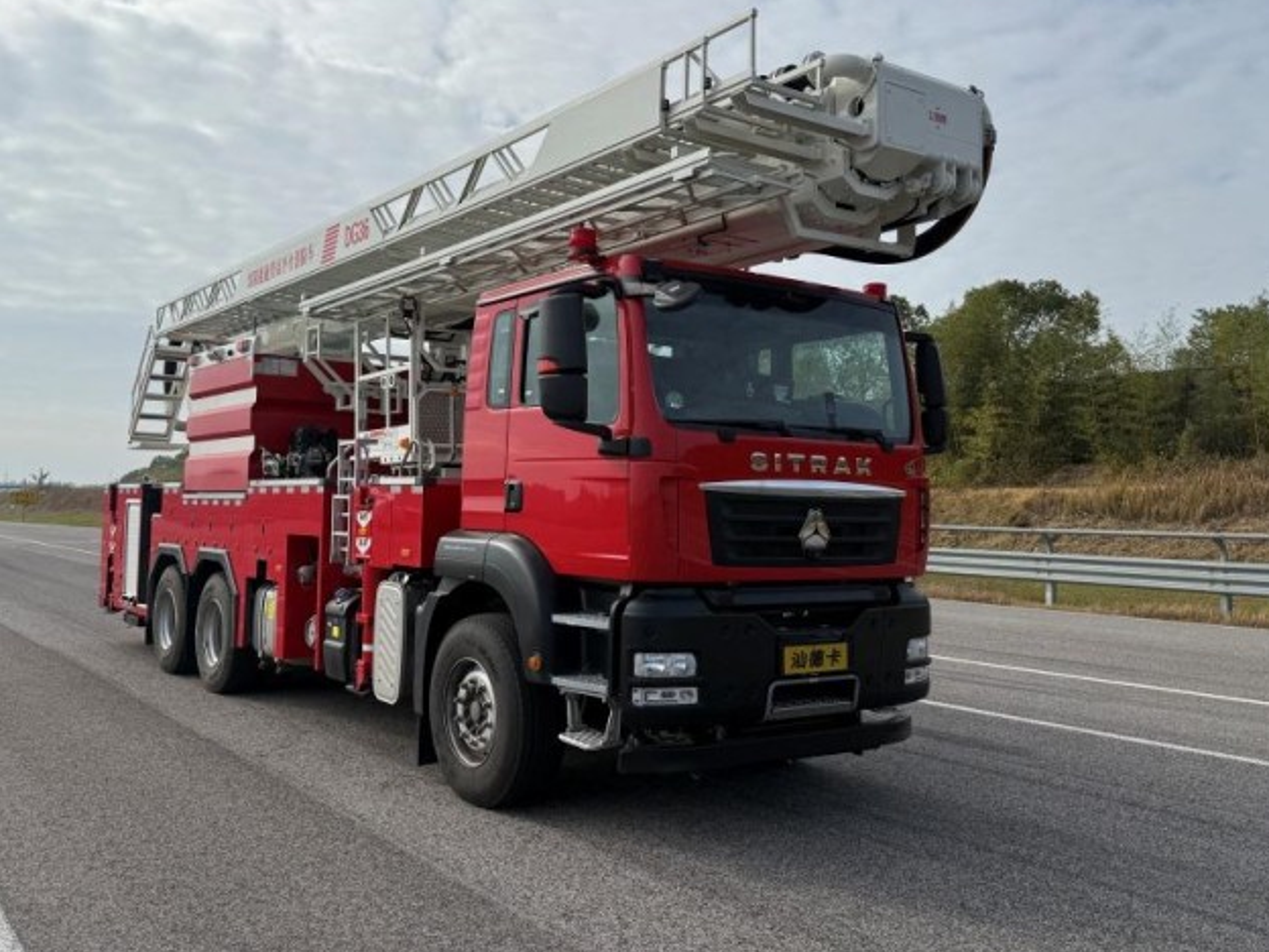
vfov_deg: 45.4
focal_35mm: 31
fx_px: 1136
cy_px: 426
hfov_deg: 58.3
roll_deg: -0.6
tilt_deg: +2.7
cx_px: 588
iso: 80
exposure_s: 1/6173
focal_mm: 6.76
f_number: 1.78
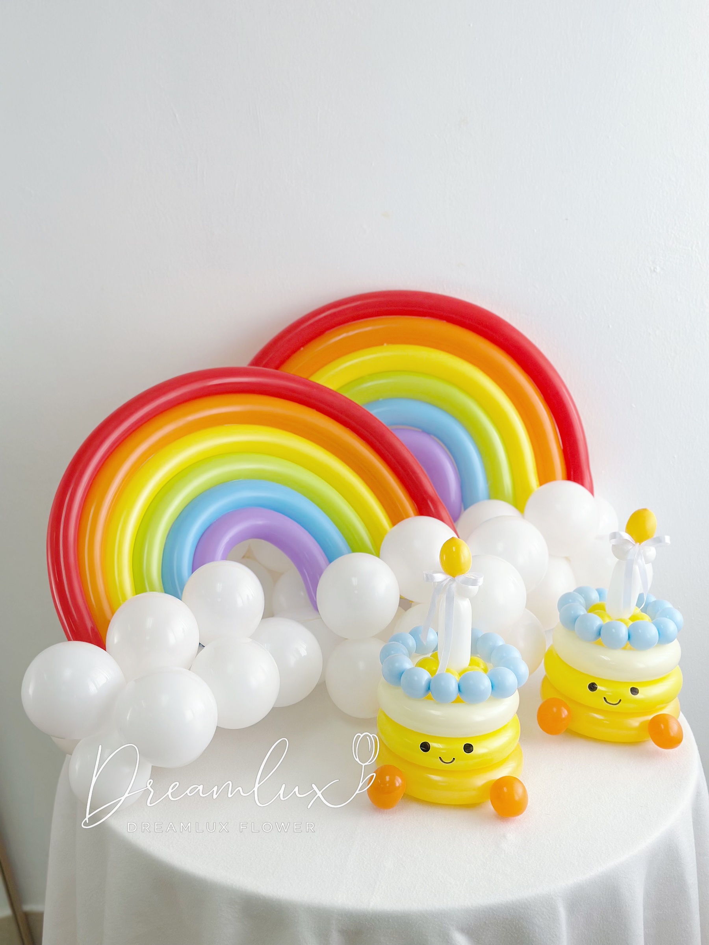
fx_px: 1311
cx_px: 354
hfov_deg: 30.3
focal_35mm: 48
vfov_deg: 39.7
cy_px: 472
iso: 64
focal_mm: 6.86
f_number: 1.78
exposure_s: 1/133
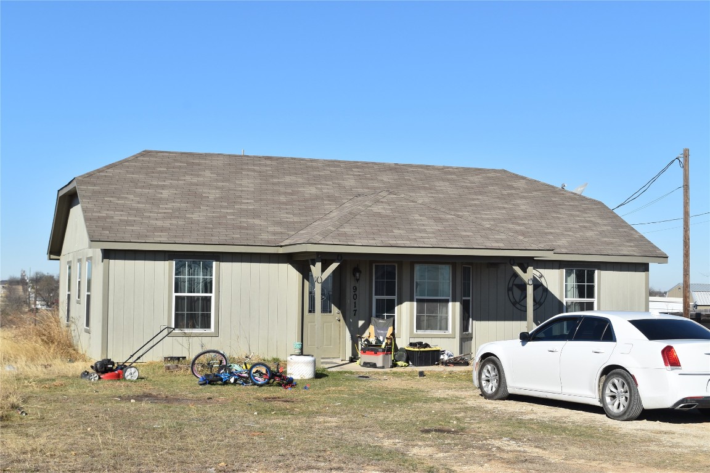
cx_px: 355
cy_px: 236
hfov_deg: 33.4
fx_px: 1183
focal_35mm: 60
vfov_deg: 22.6
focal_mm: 40
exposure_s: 1/500
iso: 200
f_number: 11
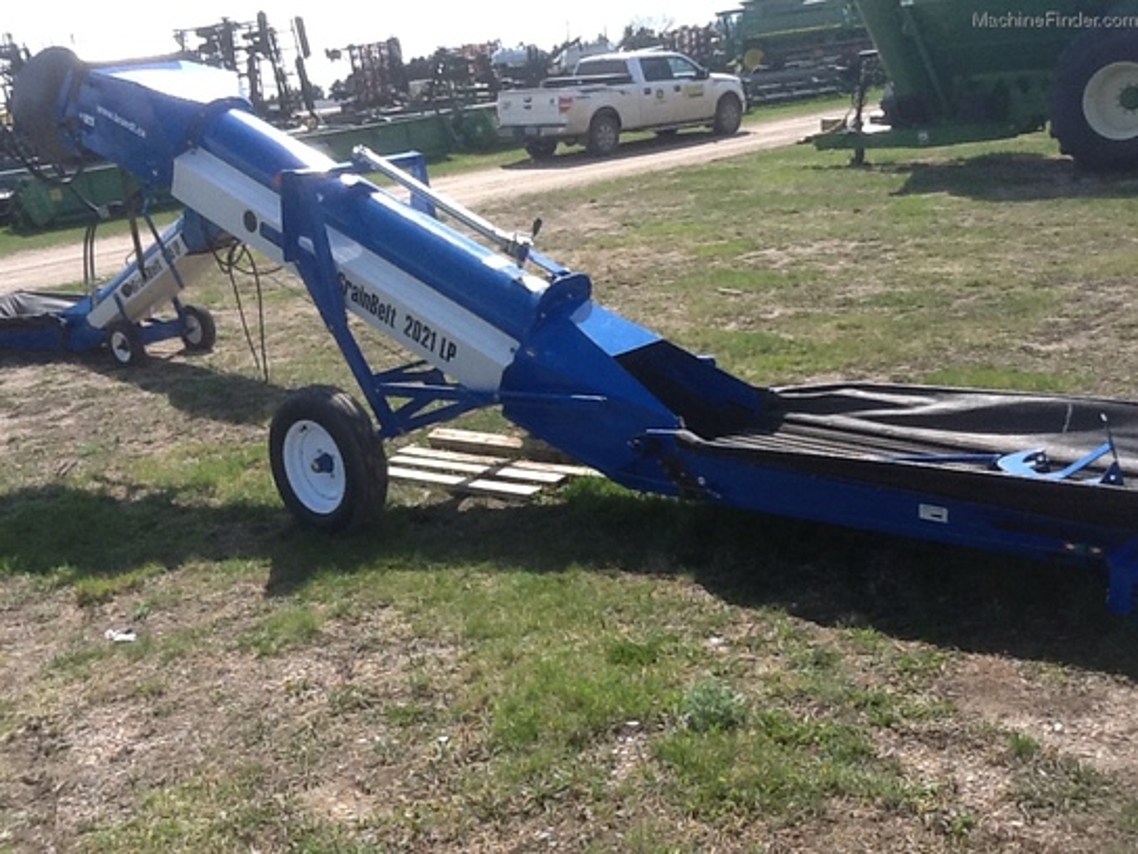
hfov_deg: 56.8
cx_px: 569
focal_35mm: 32
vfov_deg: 44.2
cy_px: 427
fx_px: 1052
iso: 80
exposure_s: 1/835
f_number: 2.4
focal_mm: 2.03
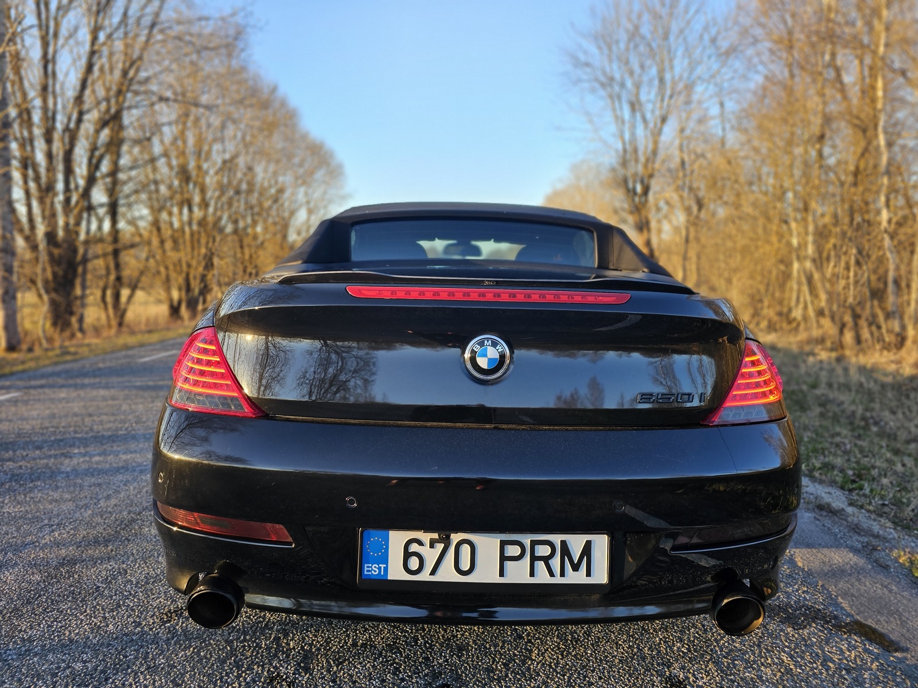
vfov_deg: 58.9
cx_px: 459
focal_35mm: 23
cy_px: 344
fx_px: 610
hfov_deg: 73.9
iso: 50
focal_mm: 6.3
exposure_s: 1/359
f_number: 1.7
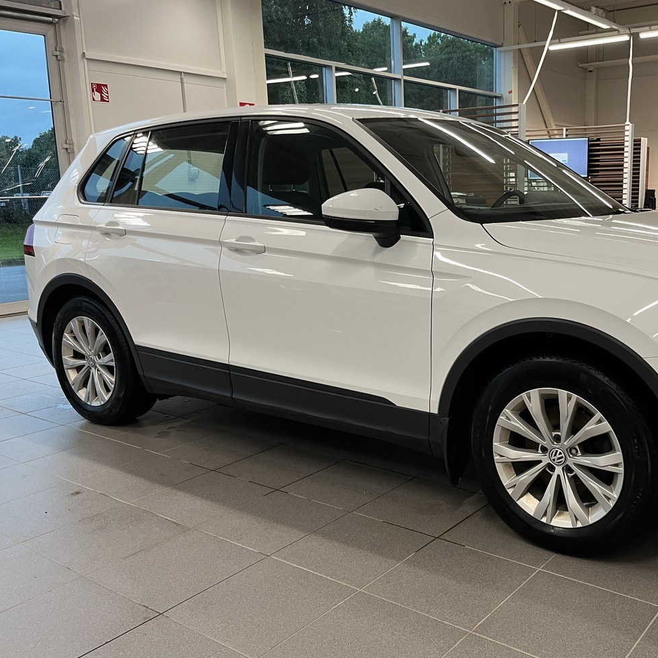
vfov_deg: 48.4
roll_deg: +0.5
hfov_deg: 47.4
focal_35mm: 34
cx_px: 459
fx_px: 731
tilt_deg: -12.8
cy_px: 340
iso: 125
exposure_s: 1/58
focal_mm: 5.1
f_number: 1.6
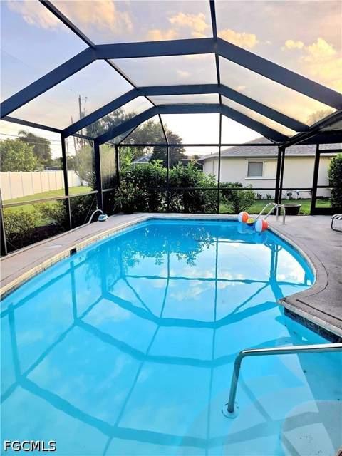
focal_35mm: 23
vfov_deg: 73.9
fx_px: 303
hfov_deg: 58.9
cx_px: 171
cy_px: 228
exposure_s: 1/909
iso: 25
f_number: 1.8
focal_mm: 5.4
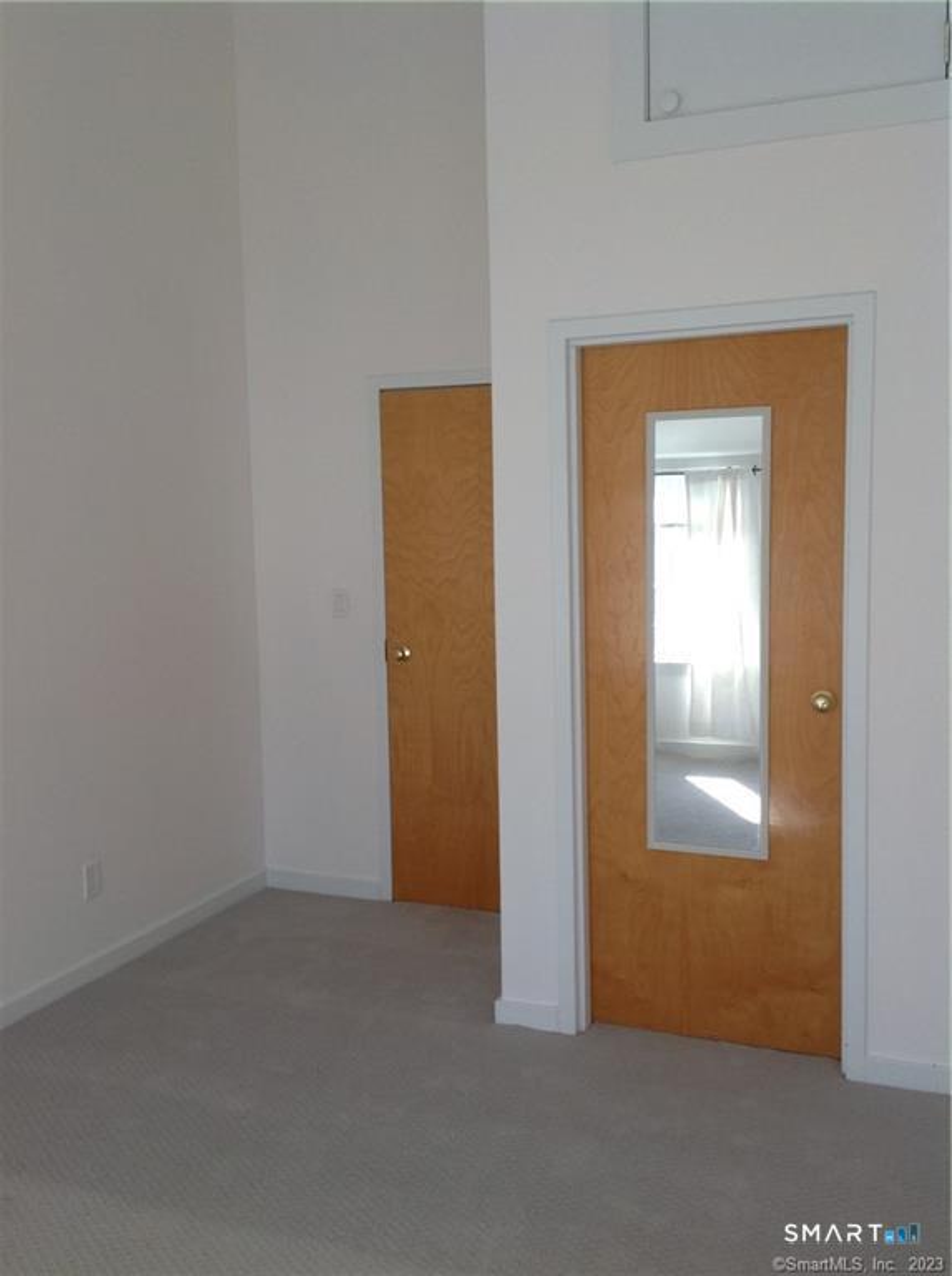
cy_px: 638
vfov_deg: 52.7
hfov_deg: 40.6
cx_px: 476
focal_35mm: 35
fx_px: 1288
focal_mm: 4.28
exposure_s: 1/60
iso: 50
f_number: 2.4
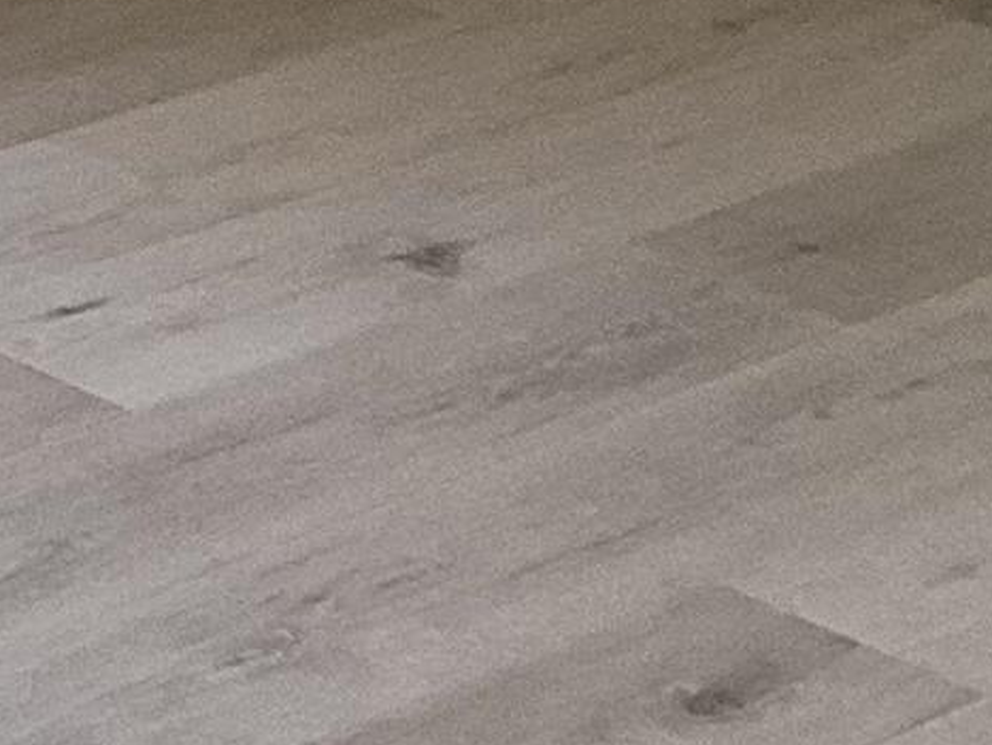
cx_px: -1586
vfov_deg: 7.1
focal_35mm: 191
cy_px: -1360
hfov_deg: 9.1
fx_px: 5476
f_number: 1.8
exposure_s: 1/60
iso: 64
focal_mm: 3
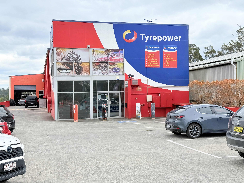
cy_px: 92
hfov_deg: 39.7
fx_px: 338
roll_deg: +1.5
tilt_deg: +1.1
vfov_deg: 30.3
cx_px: 122
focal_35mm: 48
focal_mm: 6.76
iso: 100
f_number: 1.78
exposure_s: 1/1403
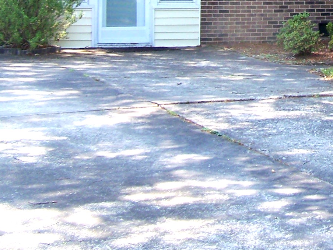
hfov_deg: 17.3
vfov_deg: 13.1
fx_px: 1049
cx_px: 381
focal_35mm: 109
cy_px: -76
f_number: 2.8
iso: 64
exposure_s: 1/125
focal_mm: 6.3
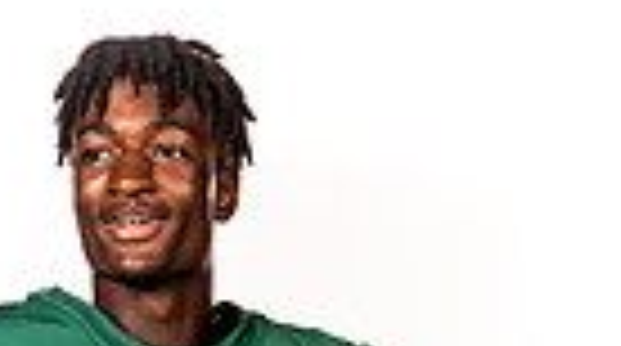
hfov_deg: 12.1
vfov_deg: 6.3
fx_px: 2925
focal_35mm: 178
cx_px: 252
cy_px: 984
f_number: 8
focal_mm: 52
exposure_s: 1/400
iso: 800
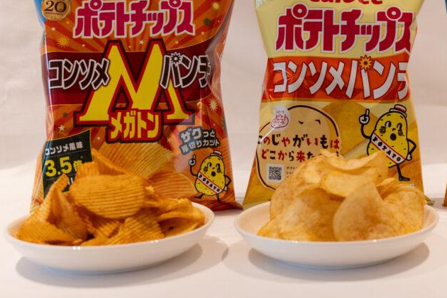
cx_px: 348
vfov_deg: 17.4
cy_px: 81
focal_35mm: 78
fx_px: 968
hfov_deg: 25.6
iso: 1600
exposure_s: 1/100
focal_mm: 48
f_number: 5.6
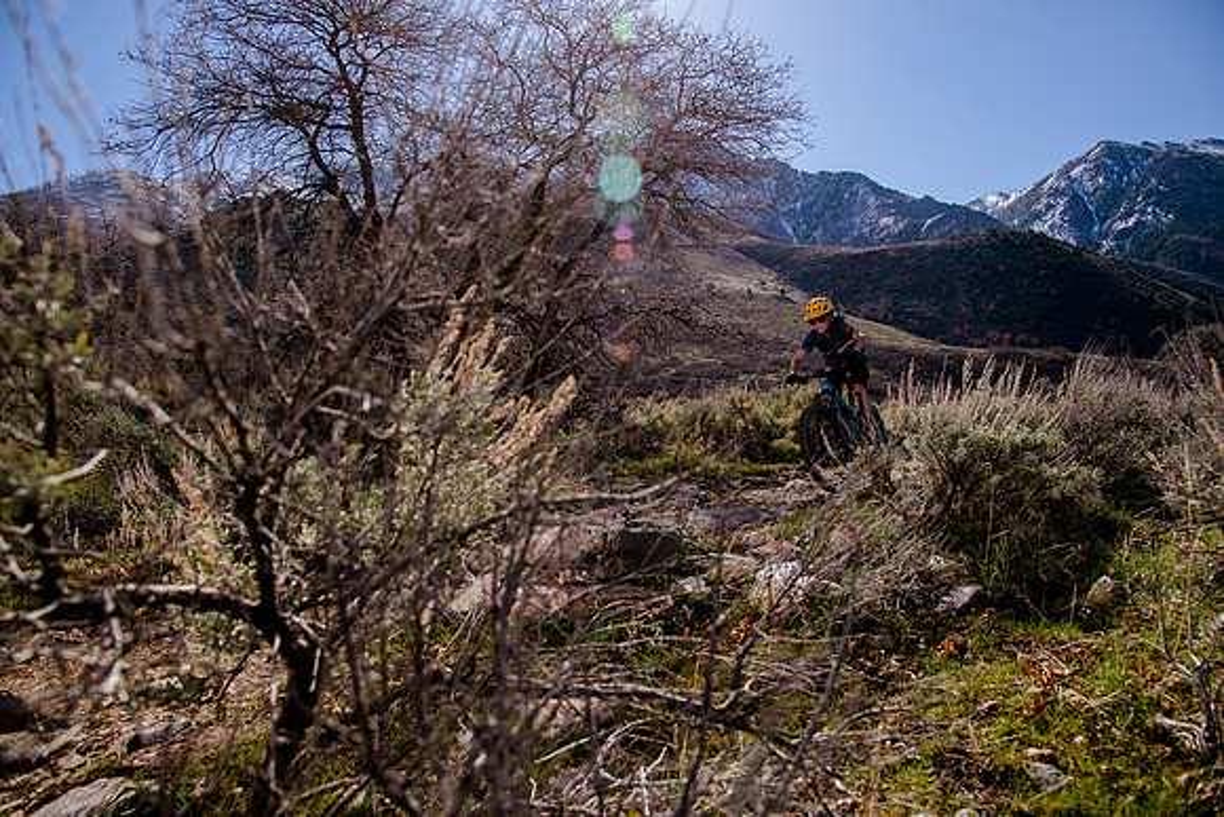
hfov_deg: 72.0
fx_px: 843
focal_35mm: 25
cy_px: 395
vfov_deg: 51.7
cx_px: 609
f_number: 6.3
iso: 160
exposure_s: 1/640
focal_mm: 24
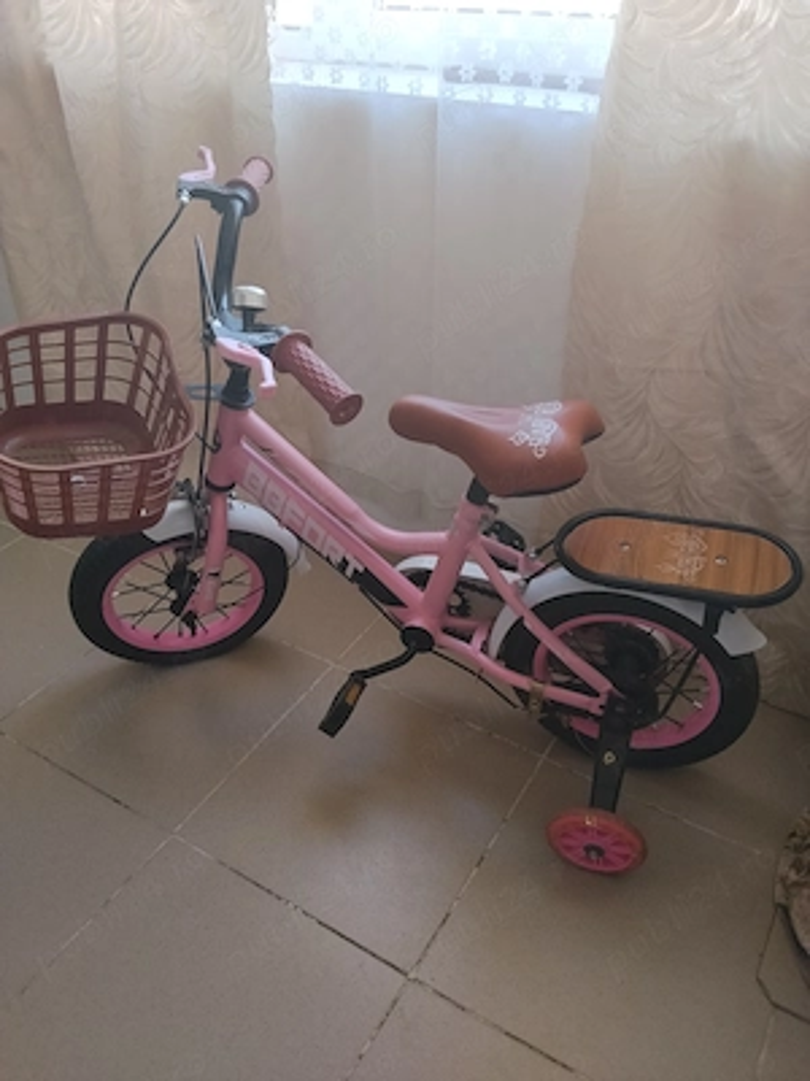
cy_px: 540
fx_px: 905
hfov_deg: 48.2
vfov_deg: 61.7
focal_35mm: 29
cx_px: 405
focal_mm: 3.96
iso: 100
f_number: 1.8
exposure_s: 1/50
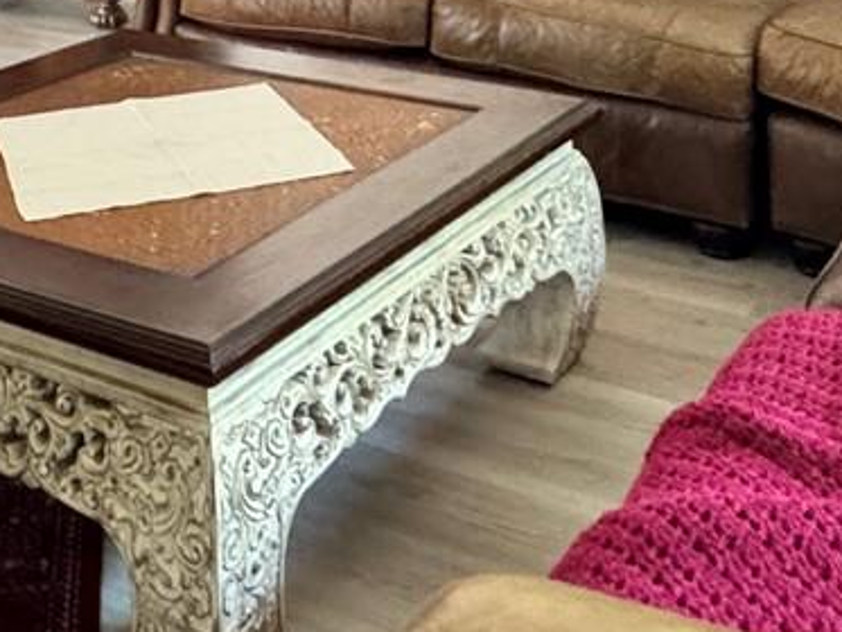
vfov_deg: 20.9
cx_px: 316
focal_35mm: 60
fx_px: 1460
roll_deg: +2.2
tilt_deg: -0.6
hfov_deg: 32.0
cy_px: -302
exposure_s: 1/60
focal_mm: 2.22
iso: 800
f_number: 2.2
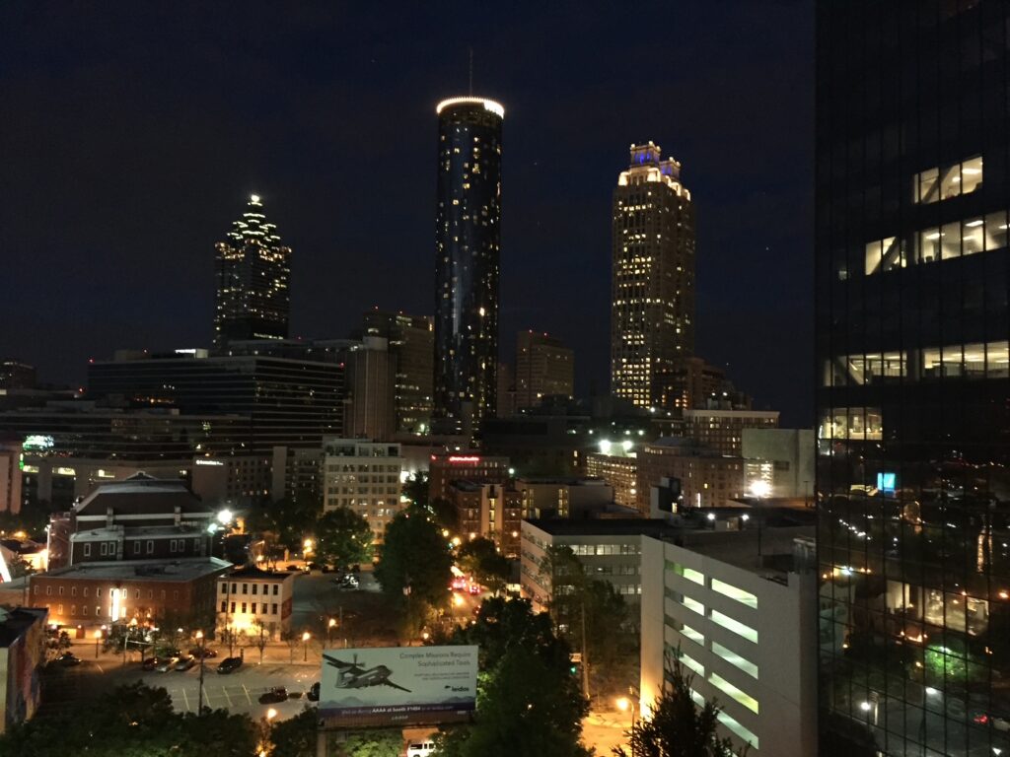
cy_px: 378
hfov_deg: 61.7
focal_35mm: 29
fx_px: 846
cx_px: 505
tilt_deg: +3.0
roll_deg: -1.4
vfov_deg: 48.2
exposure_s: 1/15
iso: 500
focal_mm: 4.15
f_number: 2.2
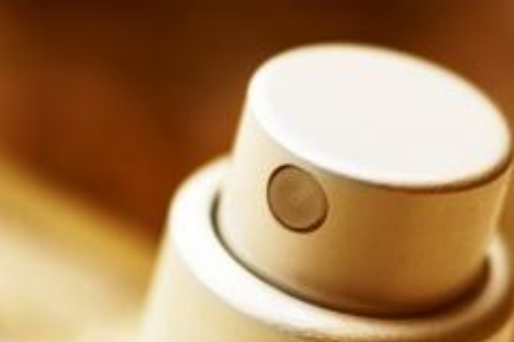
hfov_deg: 7.0
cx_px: 118
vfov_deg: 4.6
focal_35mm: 295
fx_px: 4208
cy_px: 294
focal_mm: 105
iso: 200
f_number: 7.1
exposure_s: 1/30
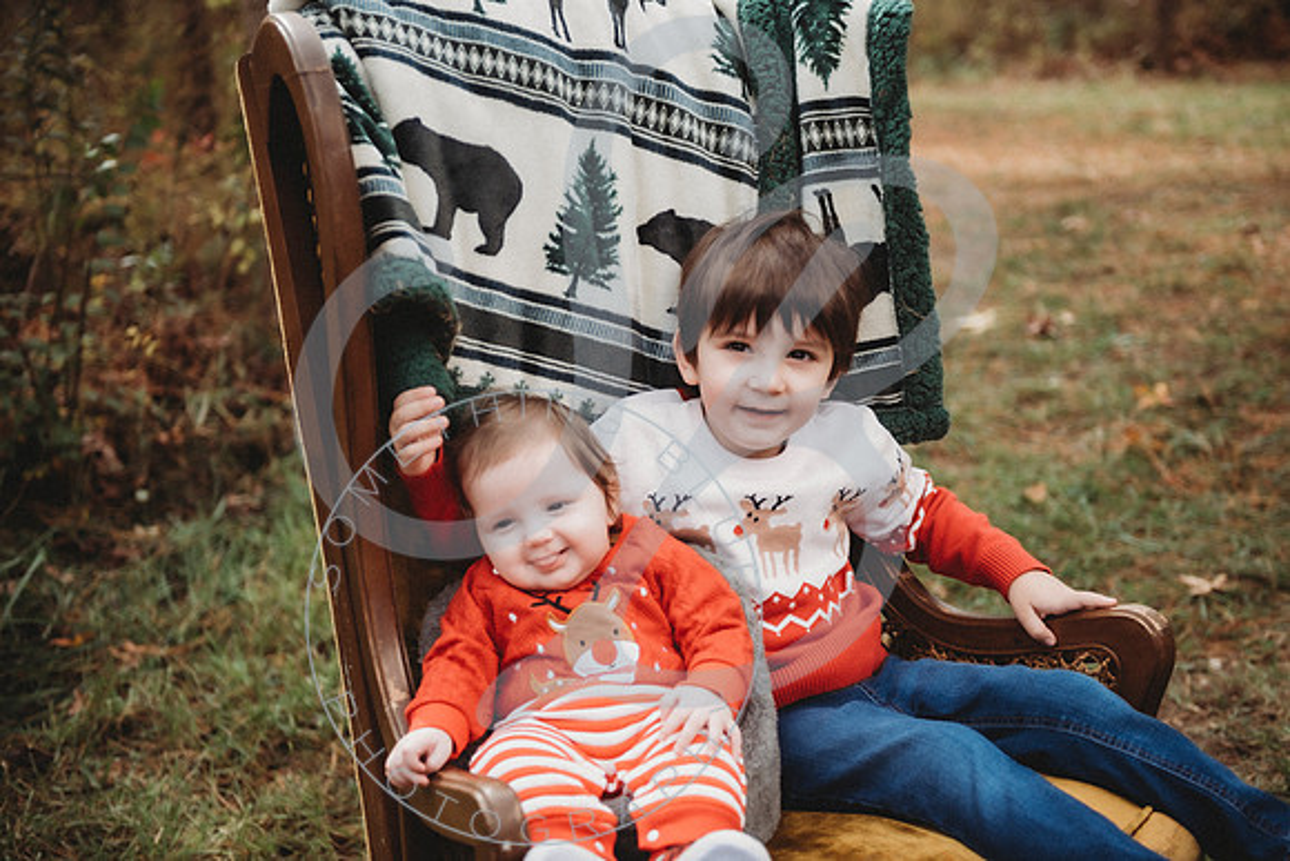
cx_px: 645
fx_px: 1971
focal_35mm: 55
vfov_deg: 24.6
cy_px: 430
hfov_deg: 36.2
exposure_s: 1/320
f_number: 2.8
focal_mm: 55
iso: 100
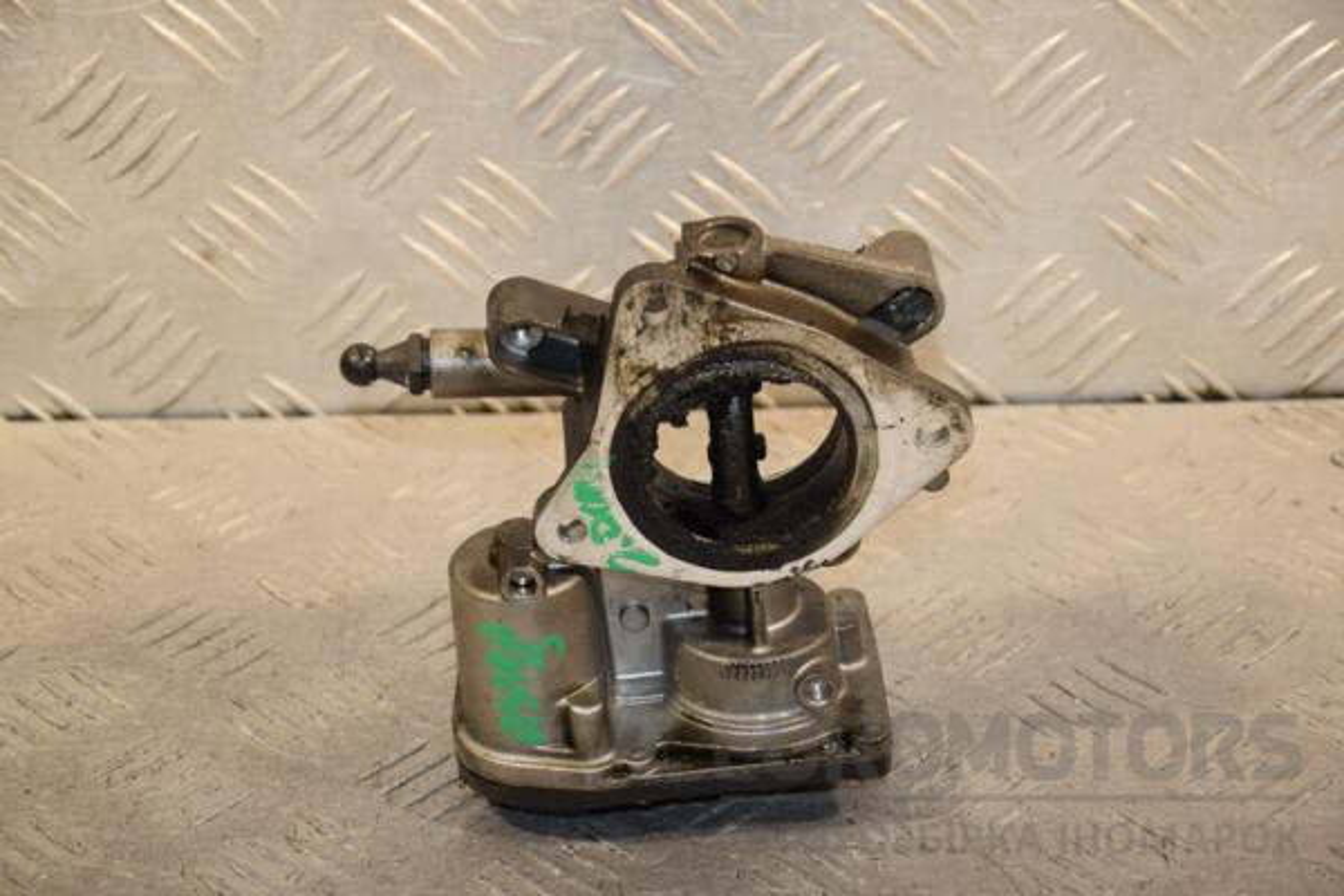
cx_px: 672
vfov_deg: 11.4
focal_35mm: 120
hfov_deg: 17.1
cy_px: 448
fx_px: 4480
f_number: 6.3
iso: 800
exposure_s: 1/200
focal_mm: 80
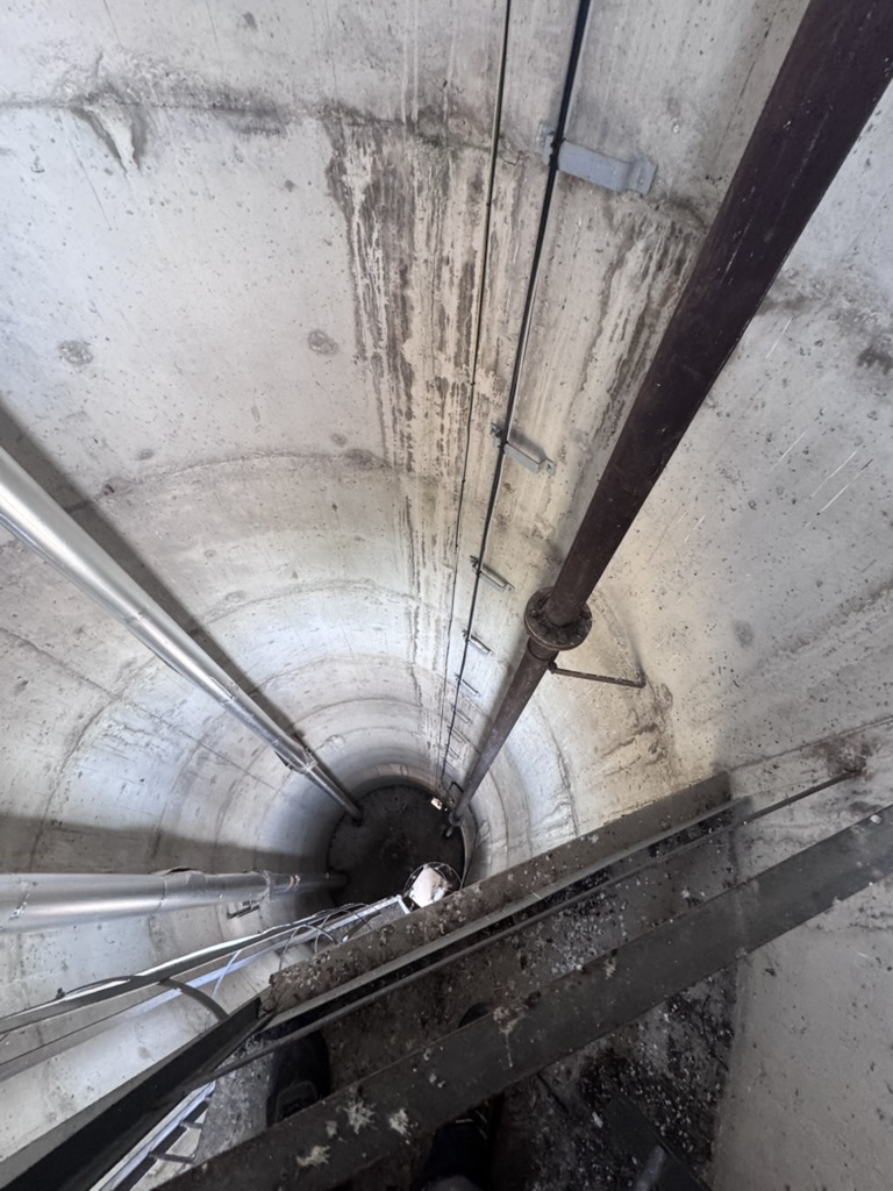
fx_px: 482
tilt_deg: -56.5
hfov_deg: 85.7
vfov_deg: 102.1
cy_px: 596
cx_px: 446
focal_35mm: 14
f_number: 2.2
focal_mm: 2.22
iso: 320
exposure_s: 1/99
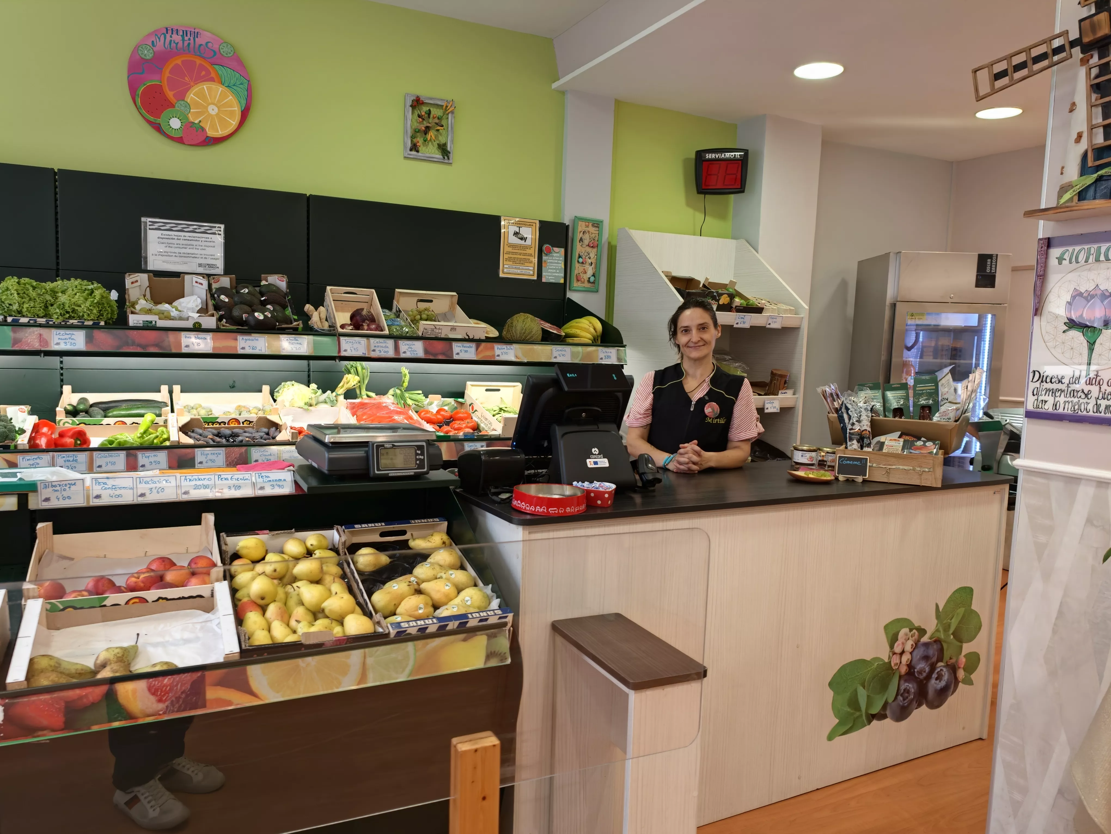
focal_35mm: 23
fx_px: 739
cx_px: 556
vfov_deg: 58.9
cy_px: 417
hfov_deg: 73.9
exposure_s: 1/100
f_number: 1.5
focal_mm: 7.73
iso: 640
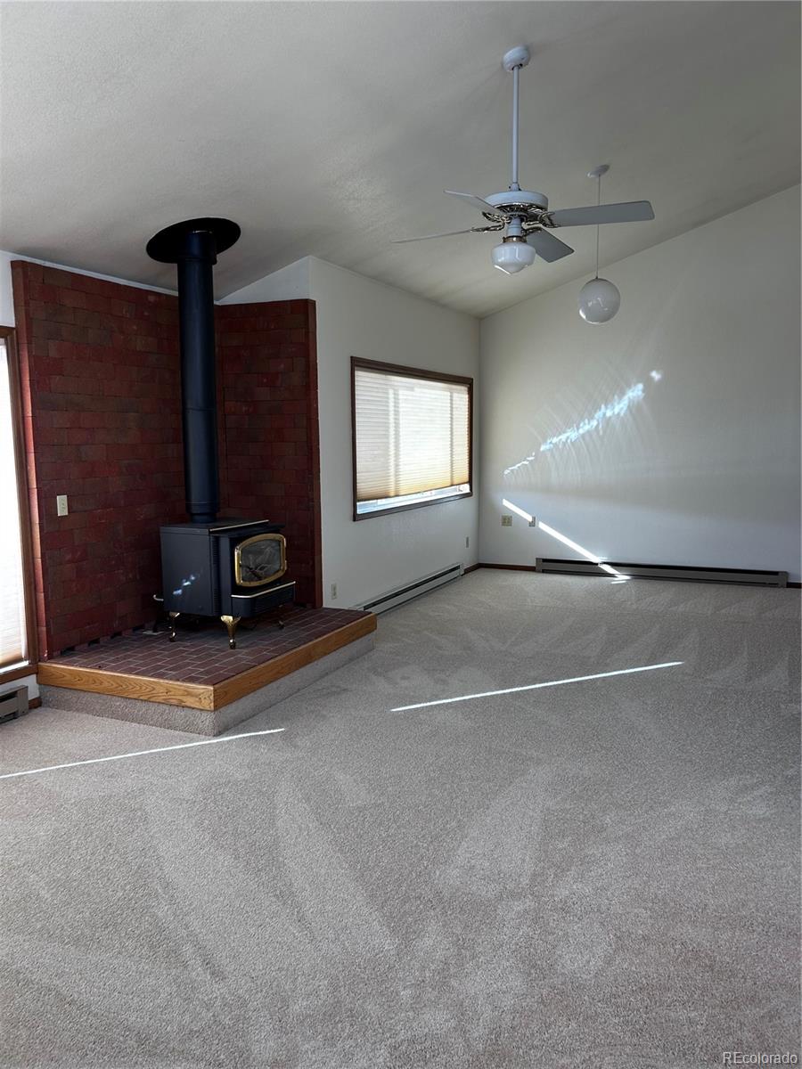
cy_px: 534
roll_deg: +1.5
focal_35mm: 26
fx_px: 803
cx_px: 401
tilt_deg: -7.5
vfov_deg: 67.3
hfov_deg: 53.1
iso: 40
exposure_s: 1/174
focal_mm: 5.7
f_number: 1.5
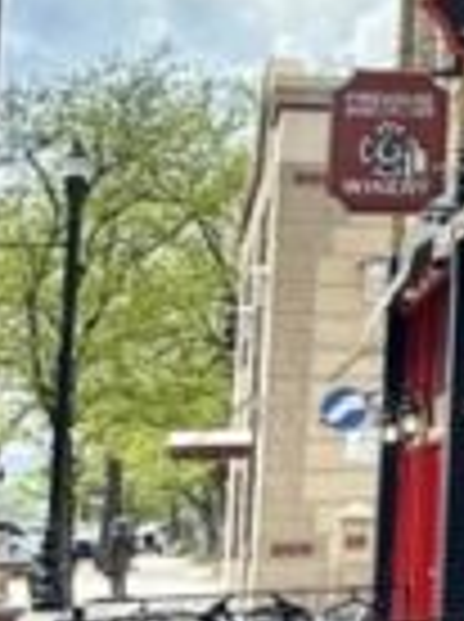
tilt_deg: +11.7
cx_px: 1649
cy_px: -72
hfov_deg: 7.1
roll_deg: +0.9
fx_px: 3119
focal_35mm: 174
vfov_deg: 11.2
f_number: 1.78
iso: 80
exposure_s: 1/2732
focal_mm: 6.86
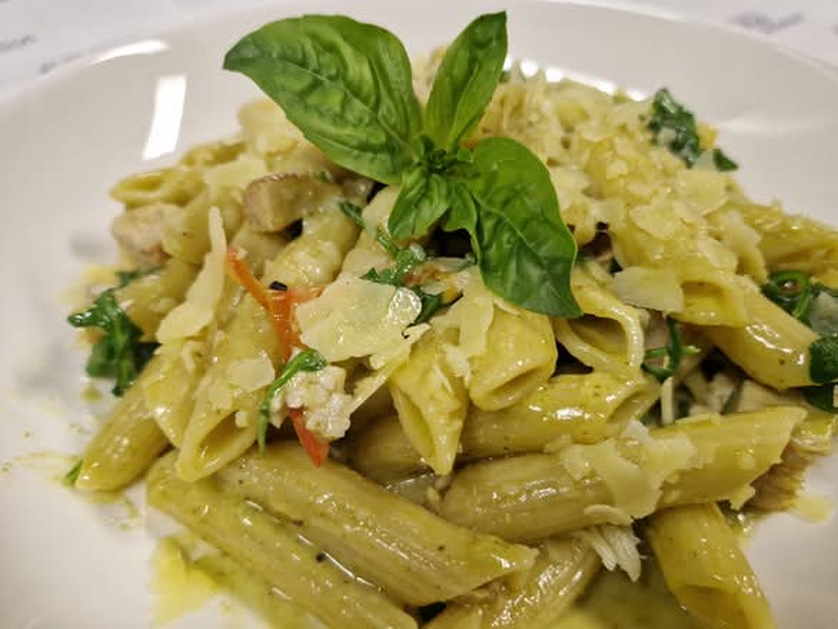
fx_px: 557
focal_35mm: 23
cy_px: 314
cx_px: 419
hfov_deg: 73.9
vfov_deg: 58.9
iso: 160
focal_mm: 5.54
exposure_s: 1/50
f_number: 1.8
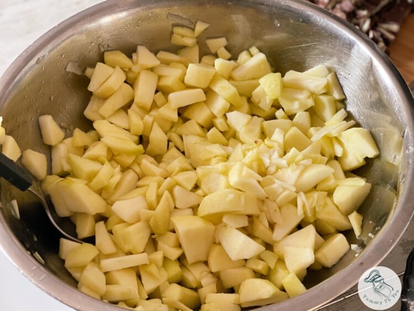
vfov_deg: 22.9
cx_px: 207
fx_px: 766
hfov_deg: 30.3
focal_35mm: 64
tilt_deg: -51.5
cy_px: 156
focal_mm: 7.5
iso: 250
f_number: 2.2
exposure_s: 1/101
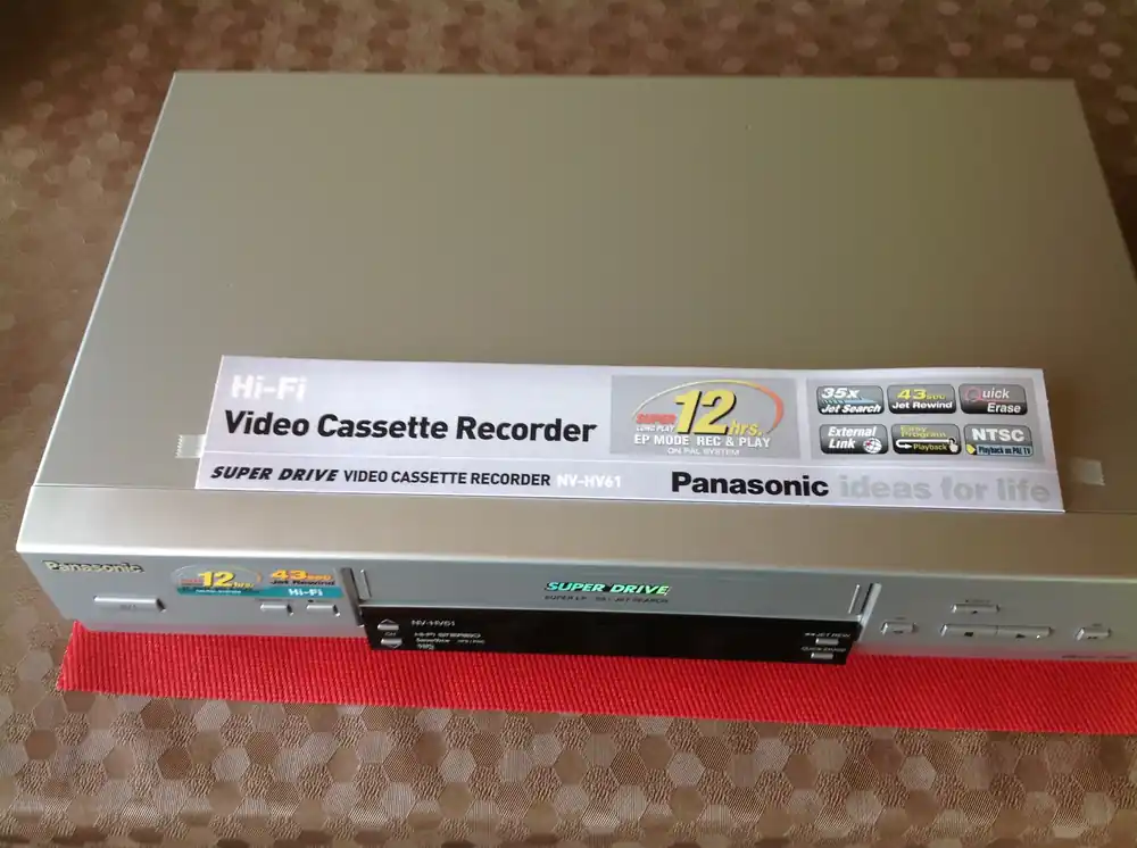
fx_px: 1147
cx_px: 568
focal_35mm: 35
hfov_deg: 52.7
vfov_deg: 40.6
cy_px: 424
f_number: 2.4
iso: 64
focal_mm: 4.28
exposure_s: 1/24
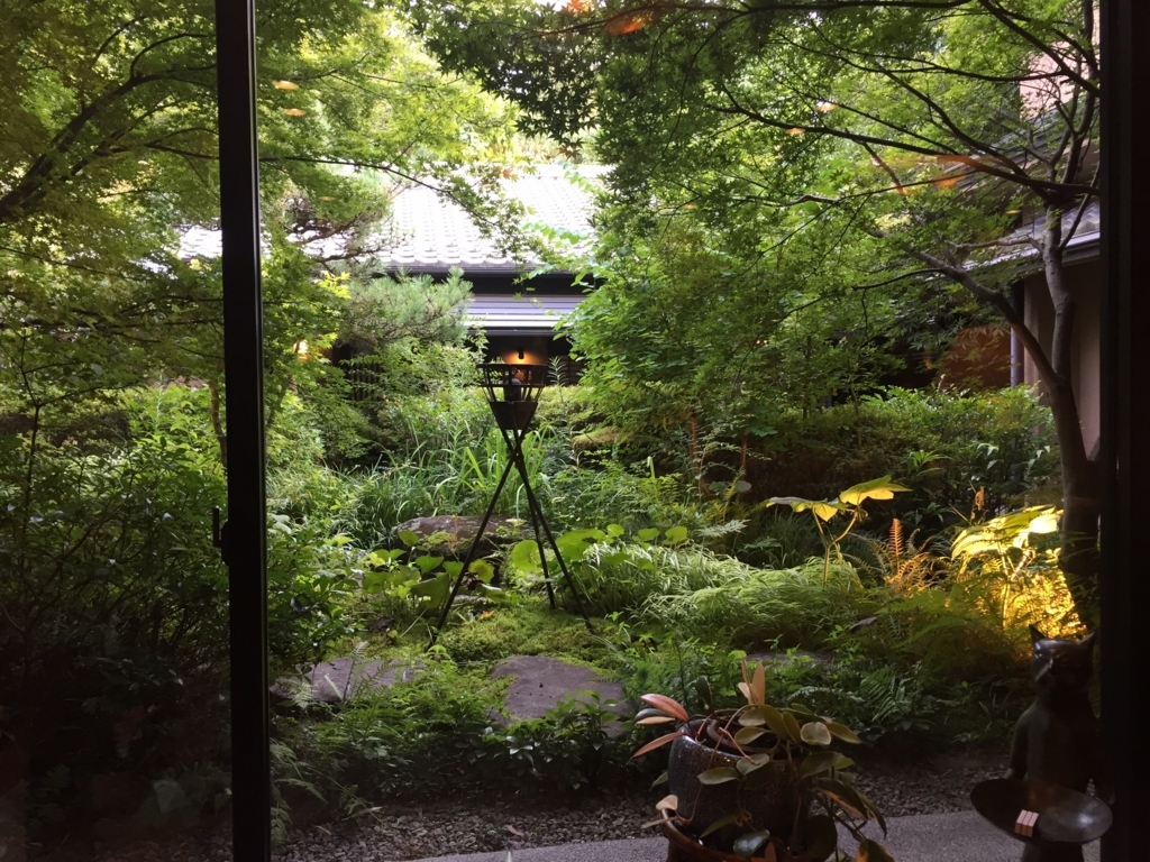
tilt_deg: -1.1
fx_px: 963
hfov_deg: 61.7
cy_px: 431
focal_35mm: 29
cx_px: 575
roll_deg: +1.0
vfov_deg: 48.2
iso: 64
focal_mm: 4.15
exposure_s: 1/30
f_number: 2.2
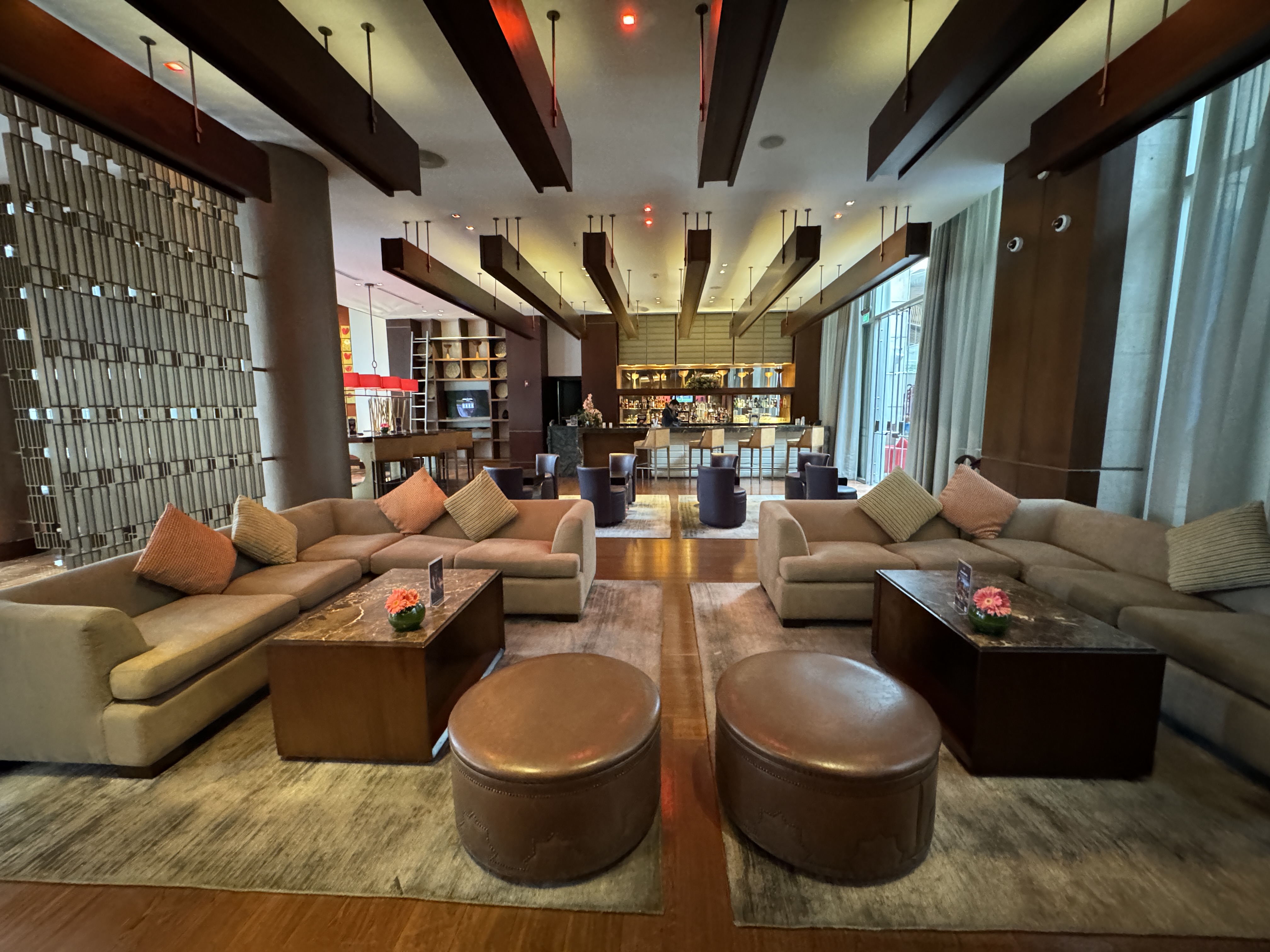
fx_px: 514
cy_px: 476
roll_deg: +0.5
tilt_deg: -8.8
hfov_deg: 102.1
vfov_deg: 85.7
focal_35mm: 14
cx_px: 635
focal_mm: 2.22
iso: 1000
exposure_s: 1/40
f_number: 2.2
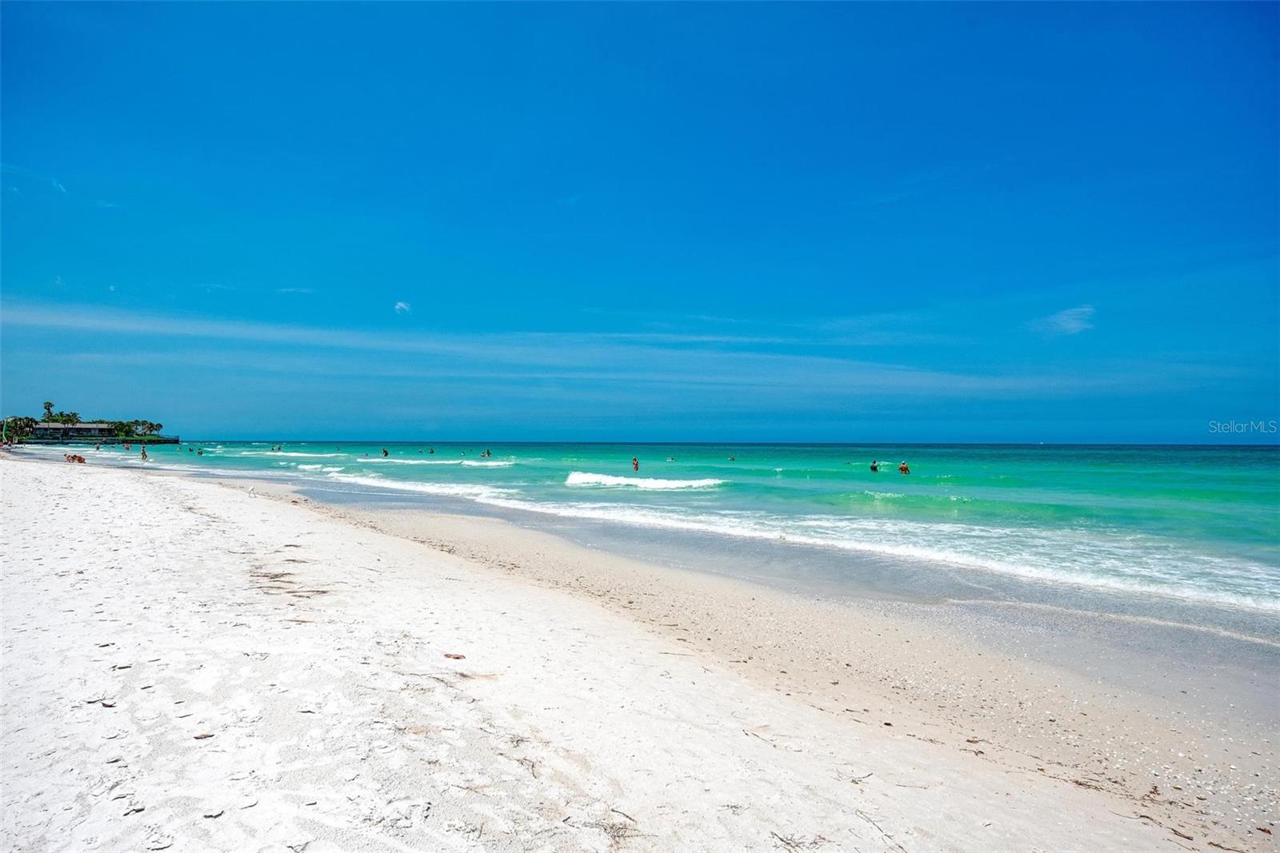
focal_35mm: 21
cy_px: 426
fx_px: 747
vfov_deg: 59.5
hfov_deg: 81.2
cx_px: 640
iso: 400
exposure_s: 1/3200
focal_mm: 21
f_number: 7.1
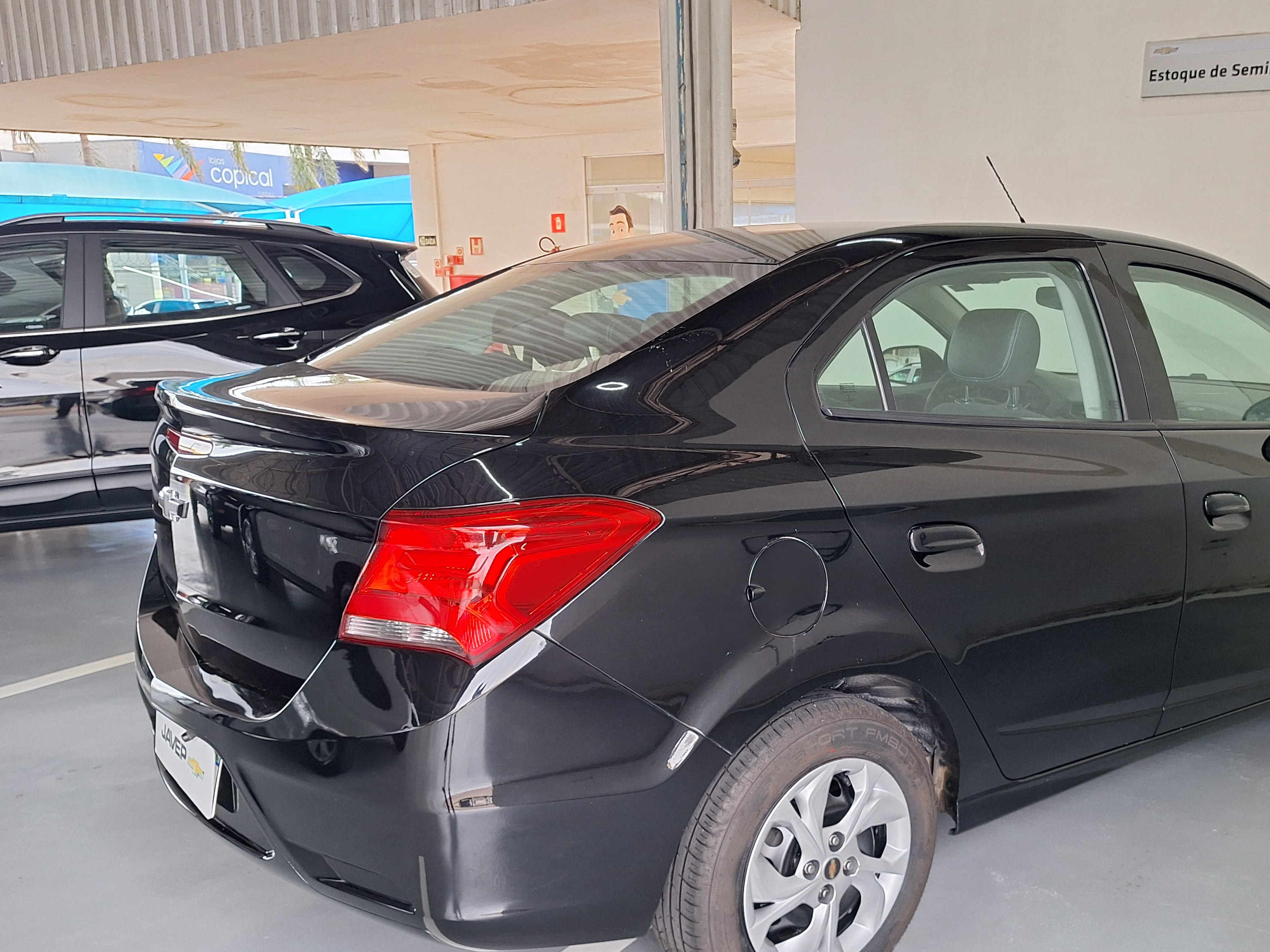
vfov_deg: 45.1
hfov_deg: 58.0
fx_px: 1137
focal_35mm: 31
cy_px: 596
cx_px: 750
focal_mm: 5.54
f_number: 1.8
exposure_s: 1/40
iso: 125
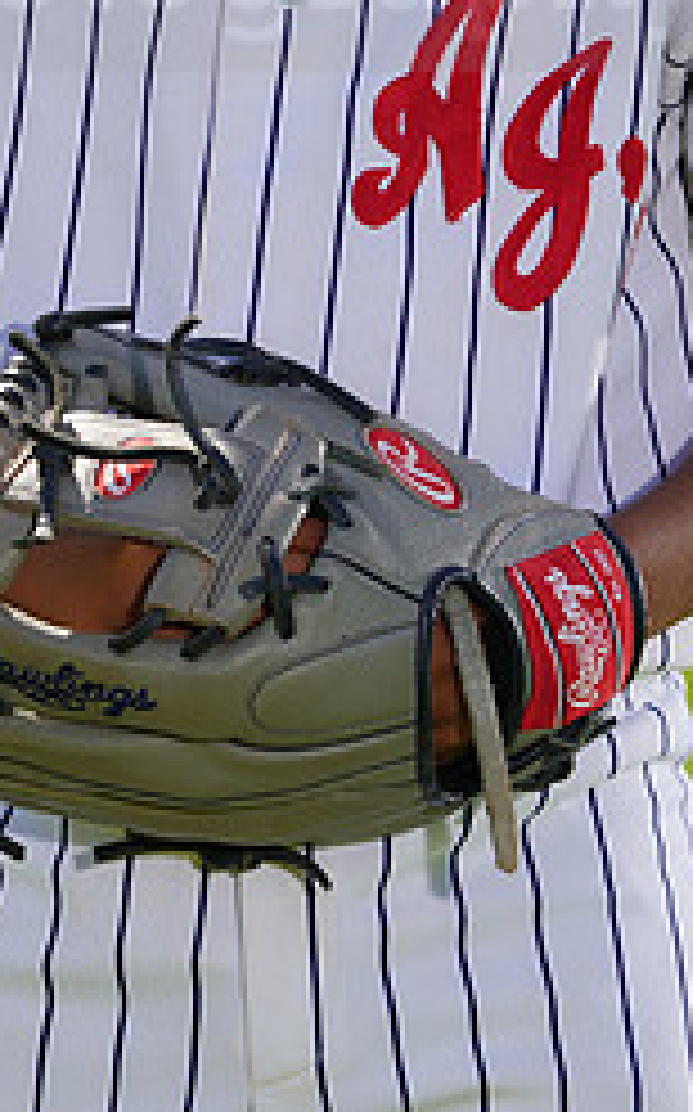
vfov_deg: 3.9
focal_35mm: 536
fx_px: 16225
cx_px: 128
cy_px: -72
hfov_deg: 2.4
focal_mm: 224
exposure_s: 1/250
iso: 100
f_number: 8
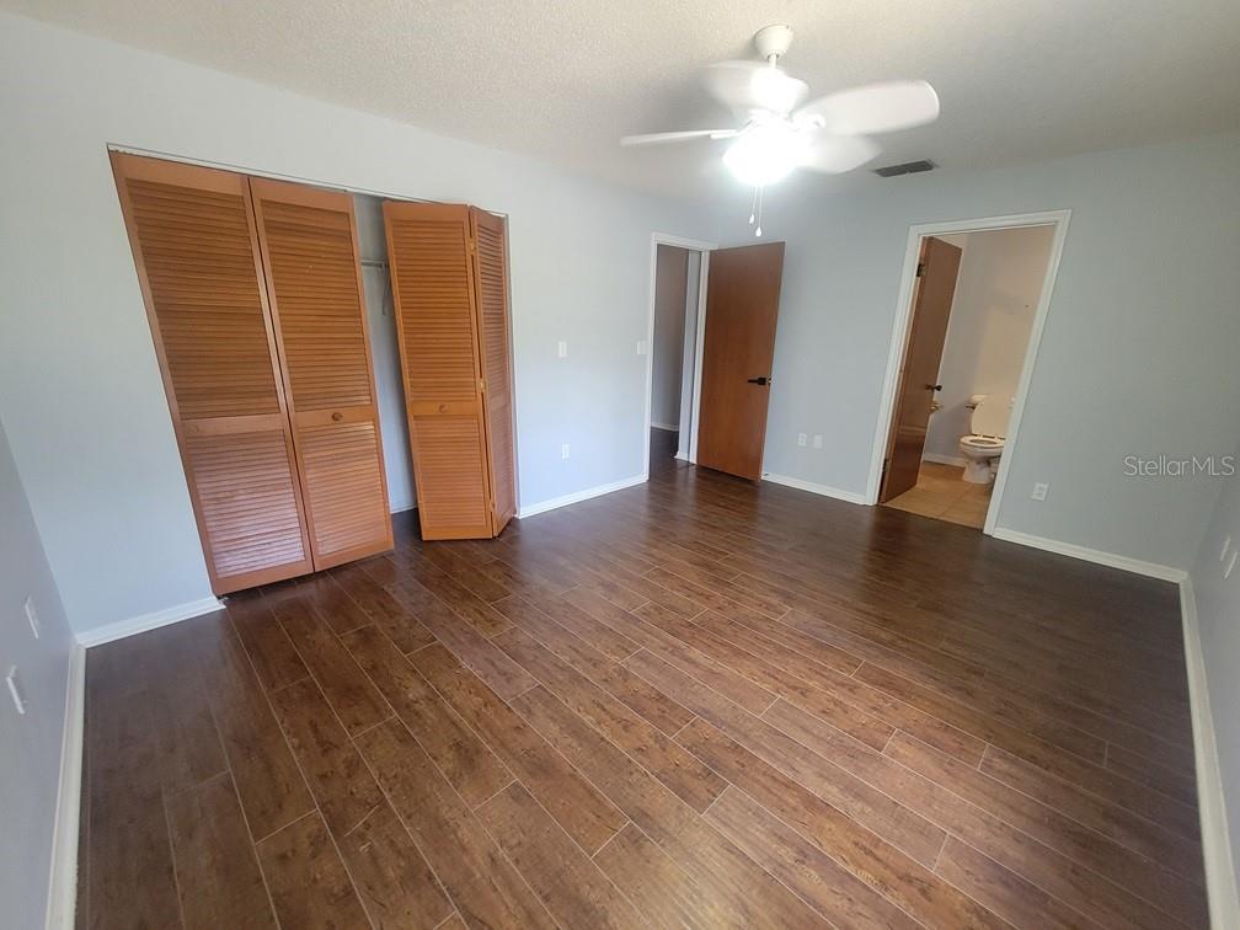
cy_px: 465
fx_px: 466
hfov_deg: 106.2
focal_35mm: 13
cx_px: 620
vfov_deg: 89.9
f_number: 2.2
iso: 320
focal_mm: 2.2
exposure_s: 1/60
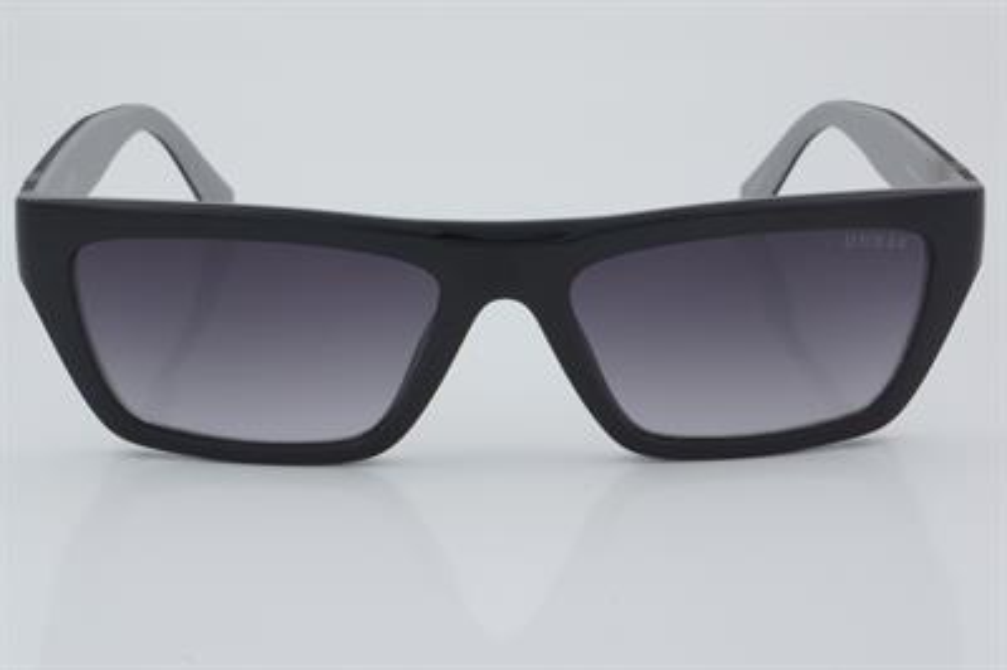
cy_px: 335
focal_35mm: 82
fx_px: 2306
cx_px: 504
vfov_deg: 16.5
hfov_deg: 24.6
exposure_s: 1/4
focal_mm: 55
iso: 100
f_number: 32
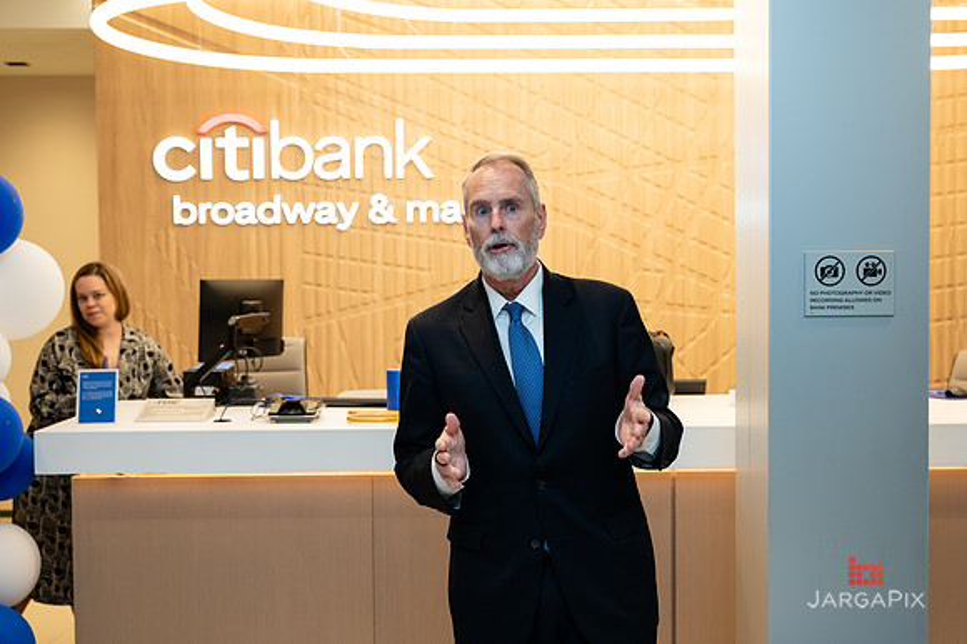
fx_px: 1215
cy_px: 311
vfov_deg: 29.7
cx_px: 500
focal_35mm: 45
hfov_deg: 43.4
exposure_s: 1/160
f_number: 4
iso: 400
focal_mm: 43
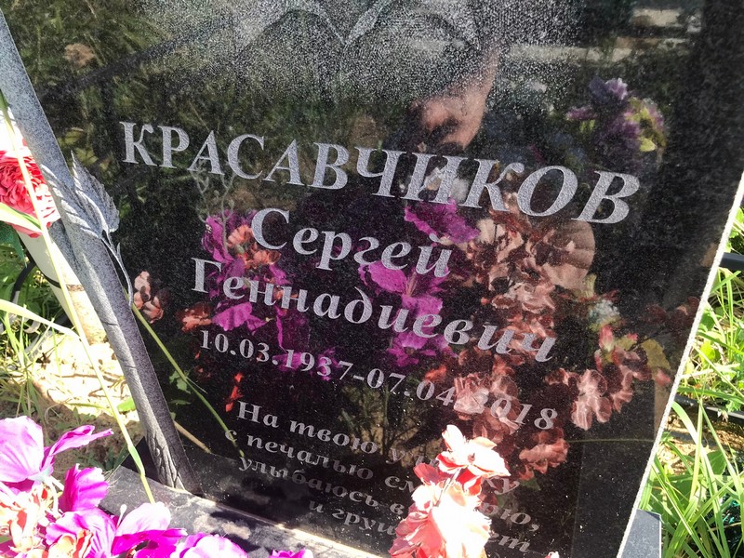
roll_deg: +5.0
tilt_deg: -36.8
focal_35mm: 28
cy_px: 279
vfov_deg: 49.7
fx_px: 602
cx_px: 372
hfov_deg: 63.4
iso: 20
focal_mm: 3.99
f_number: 1.8
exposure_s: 1/394
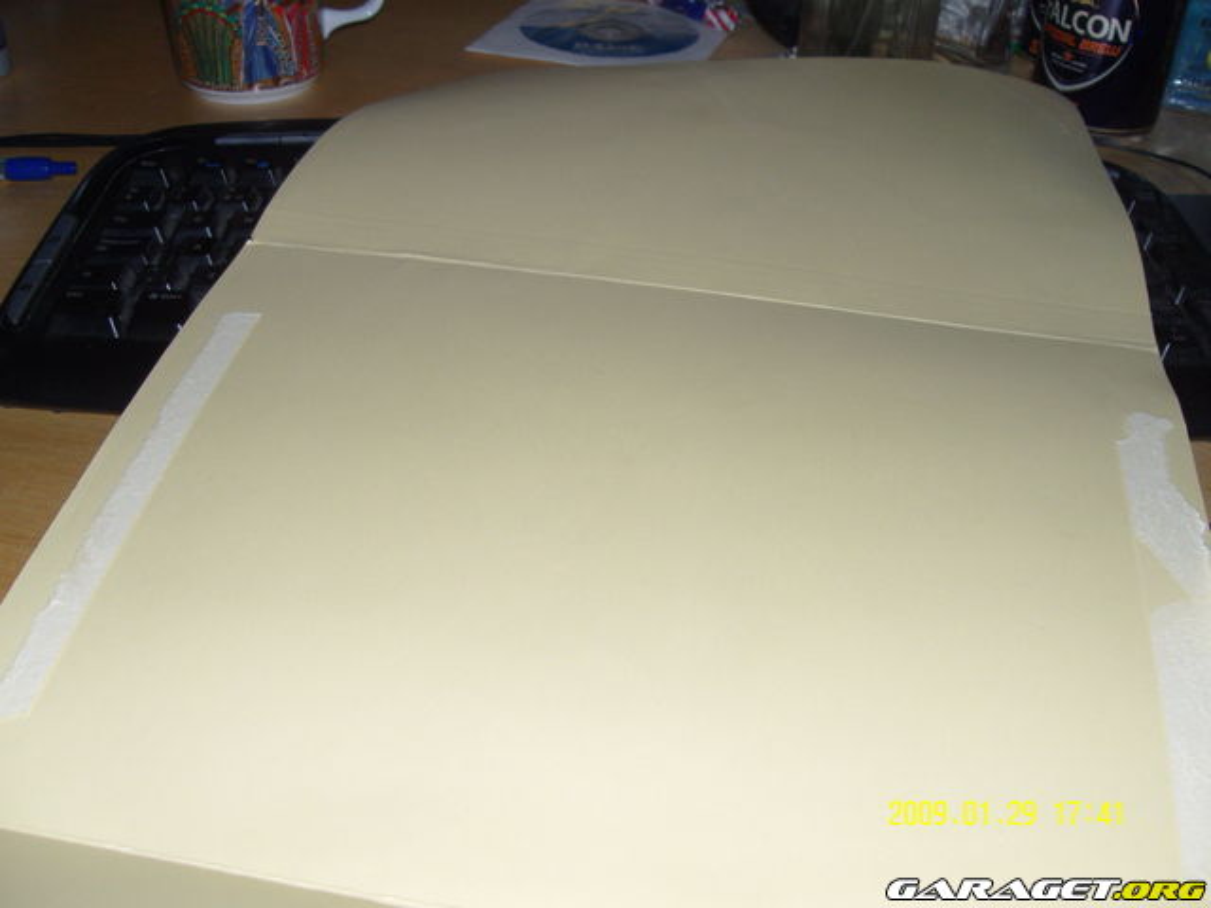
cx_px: 606
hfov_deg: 50.1
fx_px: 1294
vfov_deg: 38.7
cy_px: 454
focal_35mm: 37
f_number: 2.8
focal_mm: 6.2
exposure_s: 1/40
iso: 80
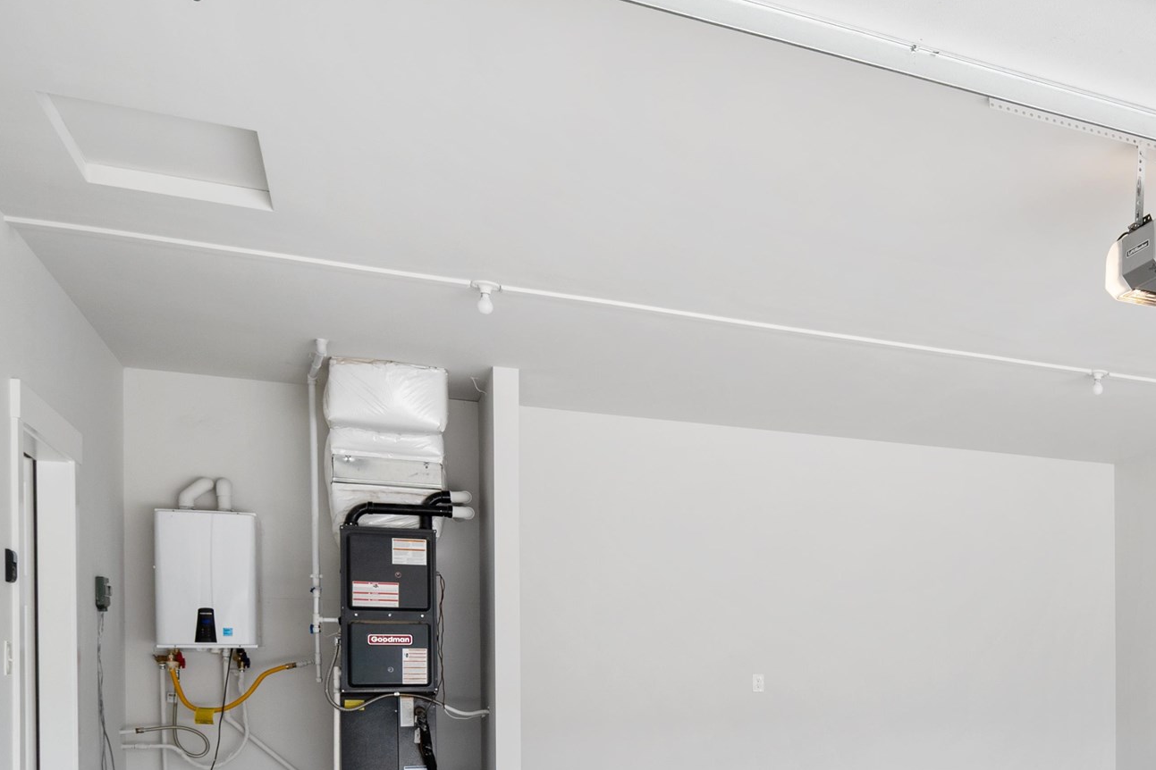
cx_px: 1067
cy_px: 665
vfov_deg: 33.5
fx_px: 1220
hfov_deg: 45.3
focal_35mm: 38
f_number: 8
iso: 100
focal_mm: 16
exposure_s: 1/15
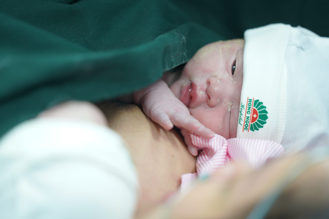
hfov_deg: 12.5
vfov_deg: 8.3
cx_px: 164
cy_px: 110
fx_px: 1508
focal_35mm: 165
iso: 800
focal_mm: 165
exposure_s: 1/100
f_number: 2.8
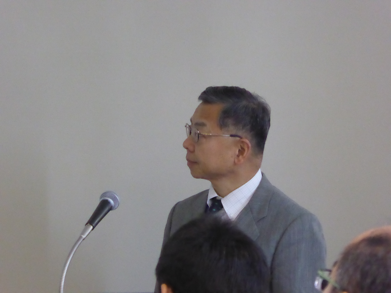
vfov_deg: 4.7
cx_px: 196
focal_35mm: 313
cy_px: 146
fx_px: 3535
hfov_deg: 6.3
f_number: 5.7
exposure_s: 1/80
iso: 2500
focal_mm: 50.5
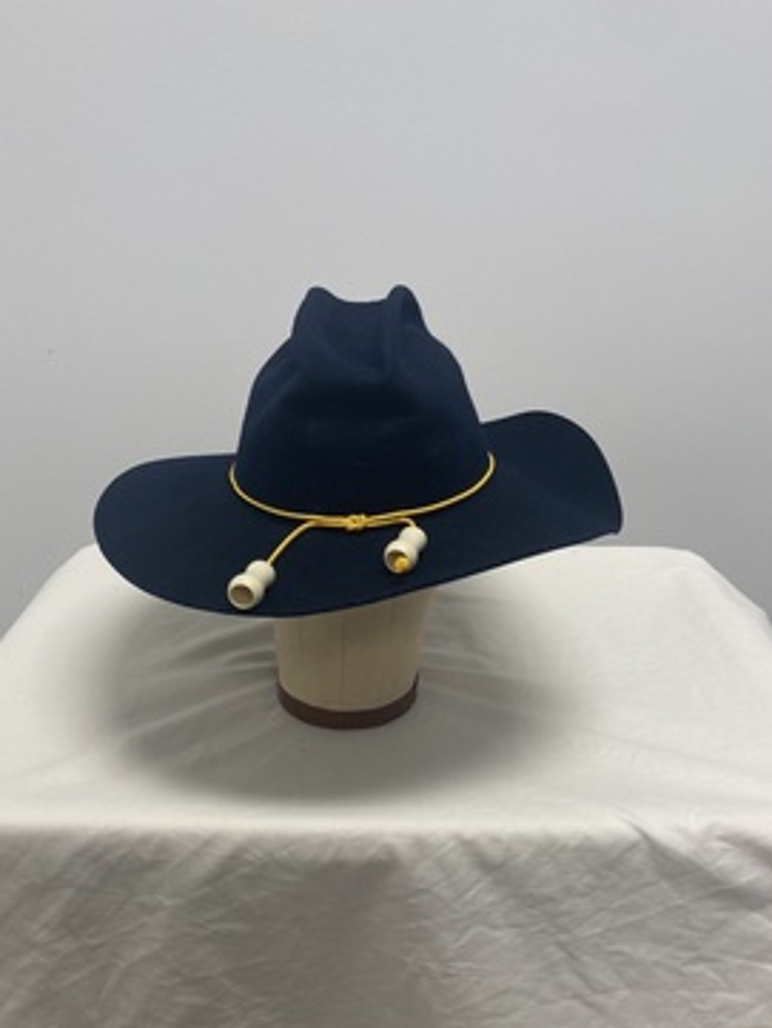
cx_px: 376
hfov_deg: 45.5
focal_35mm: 31
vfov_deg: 58.3
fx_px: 921
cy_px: 550
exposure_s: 1/60
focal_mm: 3.99
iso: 50
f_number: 1.8
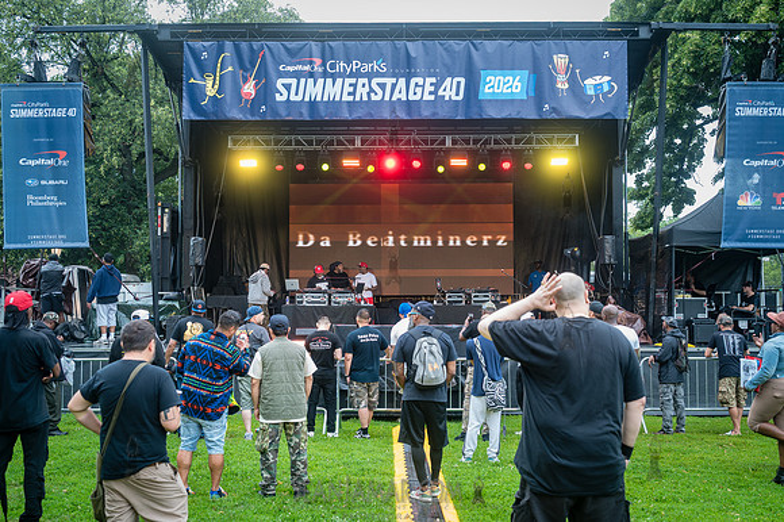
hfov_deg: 48.6
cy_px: 261
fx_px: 869
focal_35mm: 40
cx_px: 392
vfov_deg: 33.4
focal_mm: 39
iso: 500
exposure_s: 1/200
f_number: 3.5
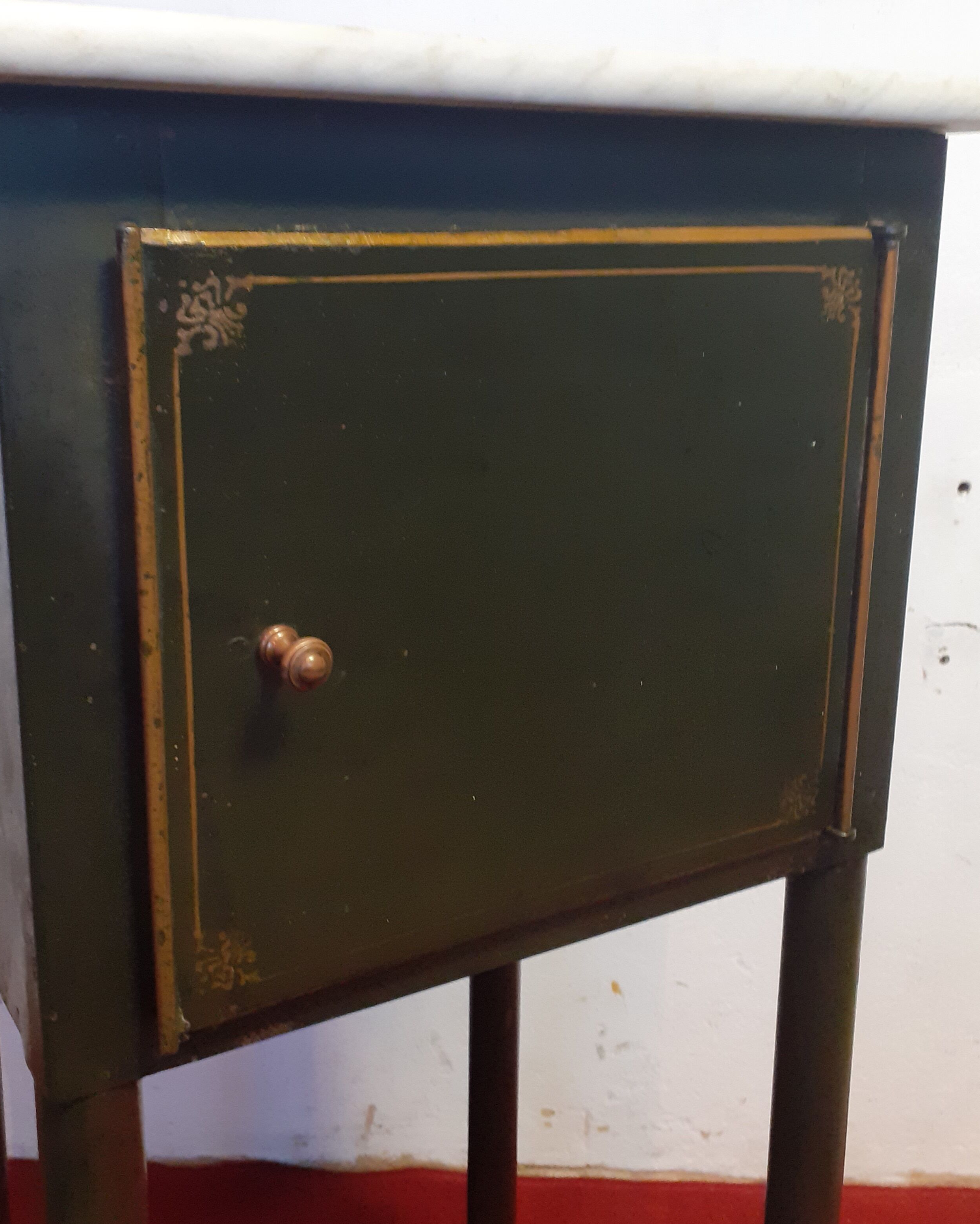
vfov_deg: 51.3
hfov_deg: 42.1
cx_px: 407
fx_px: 1269
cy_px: 523
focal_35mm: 35
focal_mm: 3.6
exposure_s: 1/25
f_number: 1.9
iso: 200
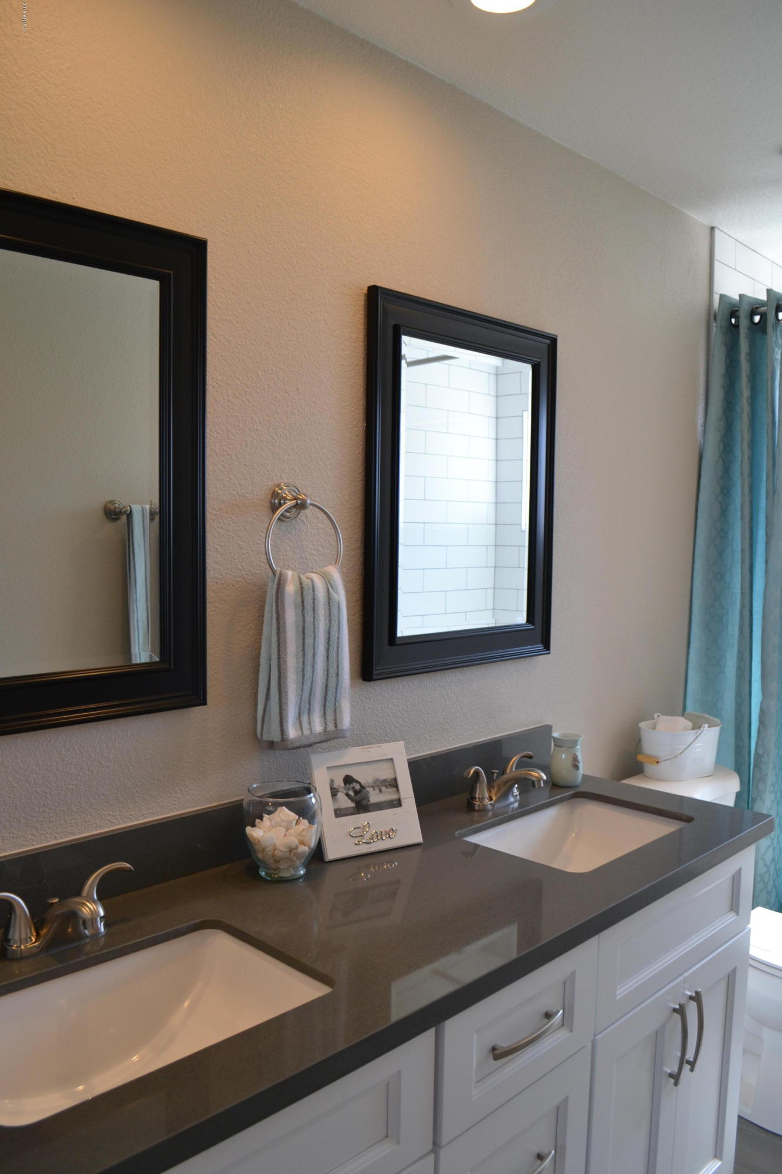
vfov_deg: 67.4
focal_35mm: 27
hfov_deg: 47.9
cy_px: 587
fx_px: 880
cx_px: 391
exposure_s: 1/100
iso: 400
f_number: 5
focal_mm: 18
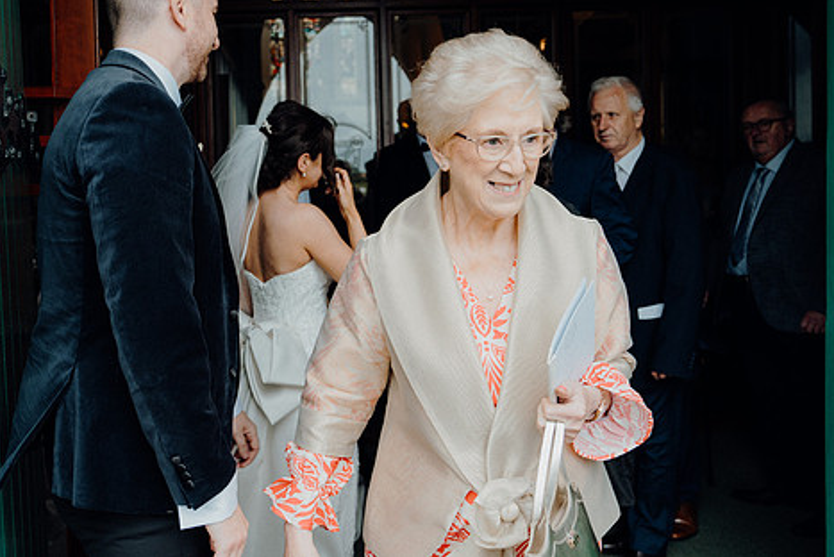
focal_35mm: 36
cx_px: 327
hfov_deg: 52.7
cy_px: 213
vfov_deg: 36.7
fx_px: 834
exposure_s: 1/200
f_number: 3.5
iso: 160
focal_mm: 29
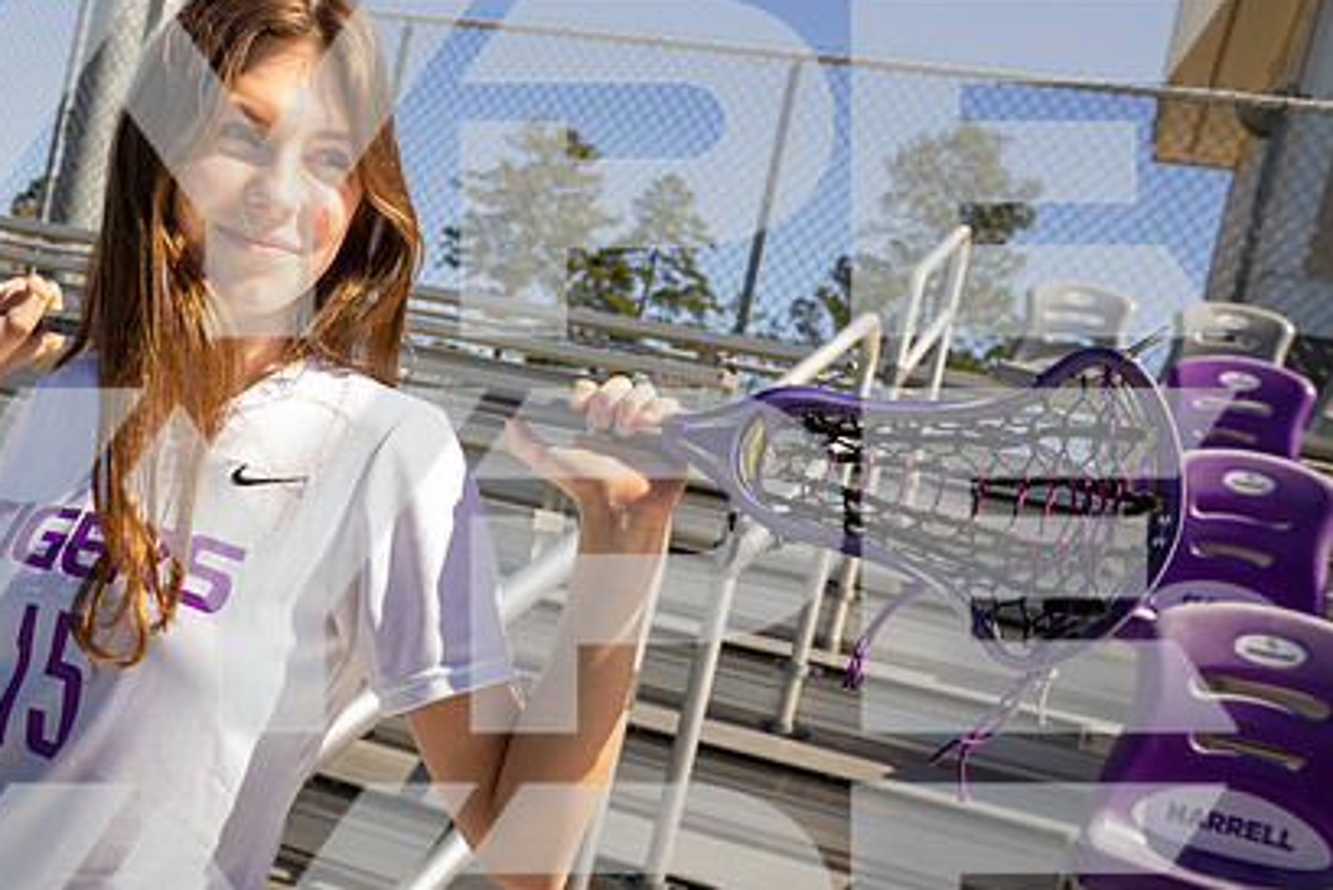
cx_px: 407
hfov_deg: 43.6
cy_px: 562
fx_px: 1630
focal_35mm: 44
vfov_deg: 30.4
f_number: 8
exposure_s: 1/125
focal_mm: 31
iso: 100
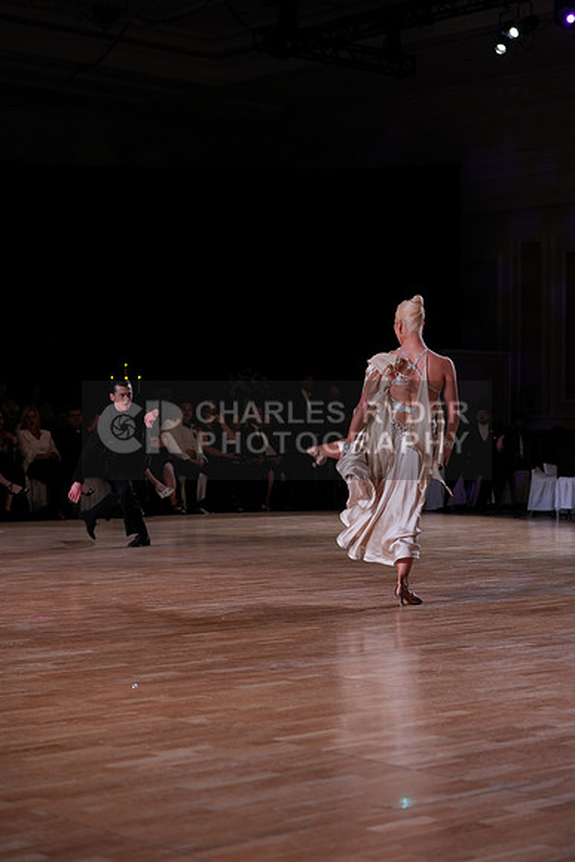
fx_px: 1676
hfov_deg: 19.5
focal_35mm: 70
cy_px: 431
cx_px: 288
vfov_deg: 28.8
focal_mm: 70
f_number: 3.5
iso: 500
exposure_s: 1/400
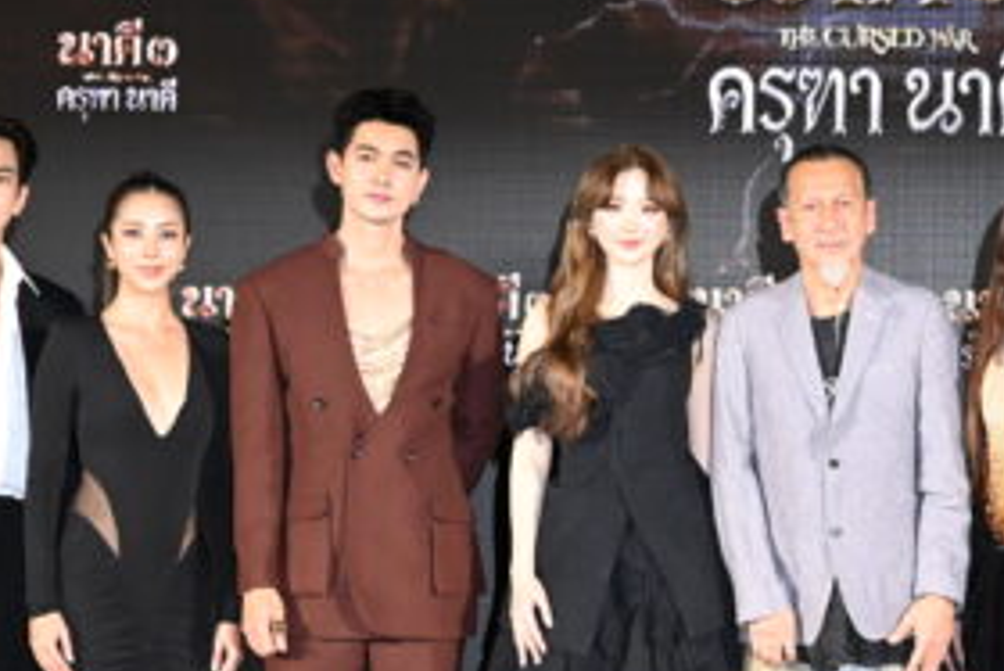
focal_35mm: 129
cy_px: 344
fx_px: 3599
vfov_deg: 10.6
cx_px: 896
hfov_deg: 15.7
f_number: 4.5
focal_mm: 47
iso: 3200
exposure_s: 1/400
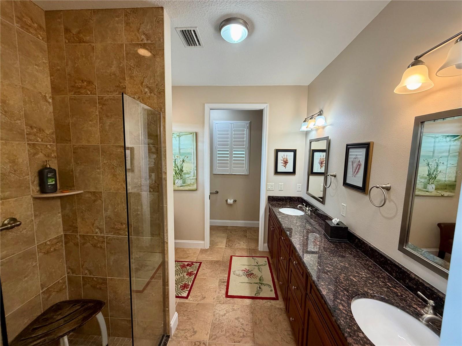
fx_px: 187
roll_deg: -1.2
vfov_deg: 85.7
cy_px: 173
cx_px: 231
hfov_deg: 102.1
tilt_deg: -6.1
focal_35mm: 14
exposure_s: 1/120
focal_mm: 2.22
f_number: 2.2
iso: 250
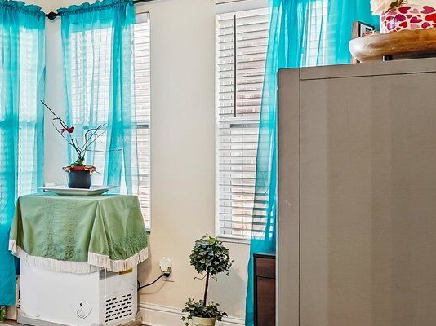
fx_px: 743
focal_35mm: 59
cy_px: 146
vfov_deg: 24.8
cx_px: -219
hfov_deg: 25.0
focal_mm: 16
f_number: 8
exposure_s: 1/15
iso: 800
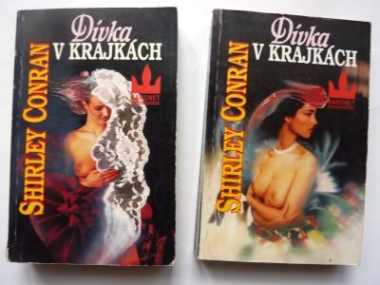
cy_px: 142
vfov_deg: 54.9
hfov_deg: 69.4
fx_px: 274
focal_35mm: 25
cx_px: 190
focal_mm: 4.1
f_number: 3.3
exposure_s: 1/50
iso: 80
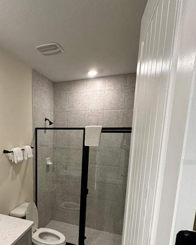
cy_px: 162
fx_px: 181
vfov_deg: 66.4
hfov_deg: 53.2
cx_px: 40
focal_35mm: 25
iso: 250
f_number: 2.2
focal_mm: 2.22
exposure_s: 1/120
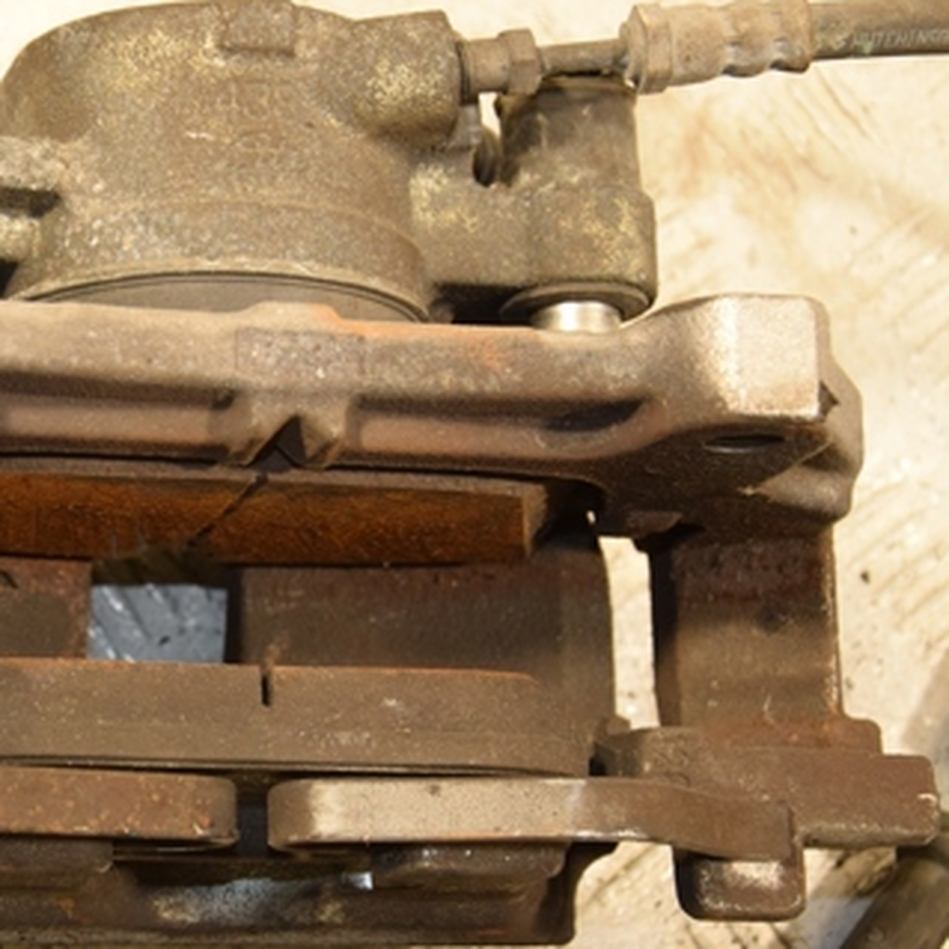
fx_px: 3009
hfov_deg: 17.7
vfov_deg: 17.9
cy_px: 473
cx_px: 146
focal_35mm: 97
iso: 800
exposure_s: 1/200
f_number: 5
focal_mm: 38
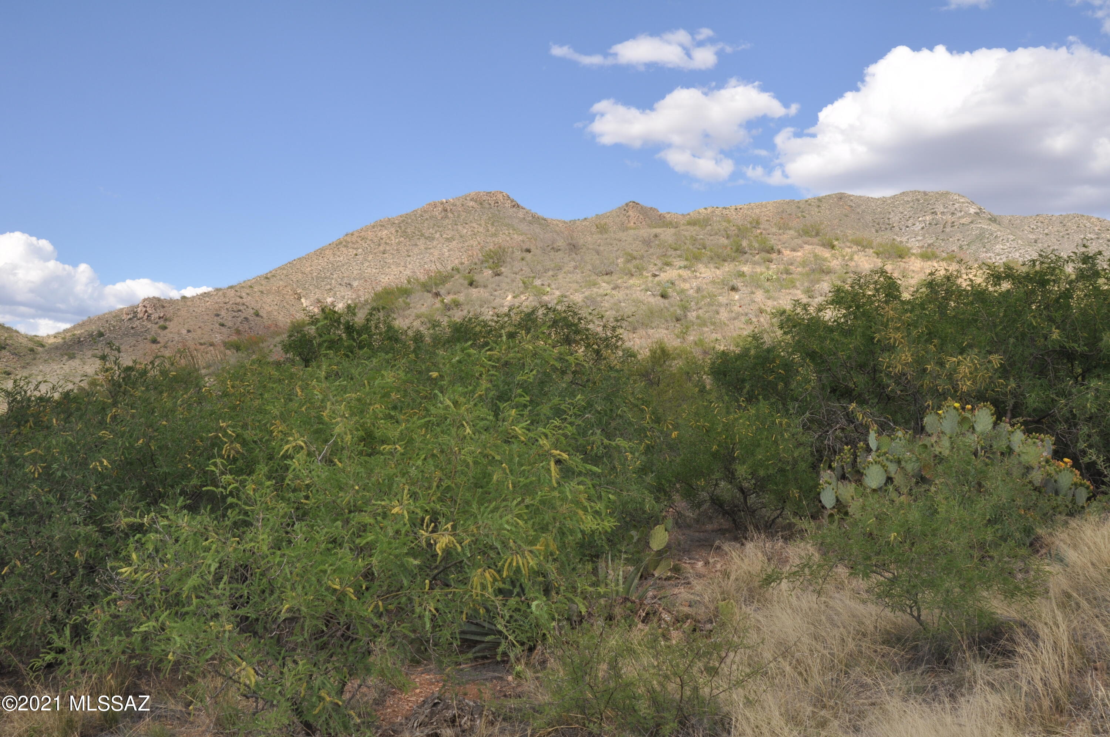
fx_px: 1109
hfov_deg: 53.2
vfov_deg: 36.8
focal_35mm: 36
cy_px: 368
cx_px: 555
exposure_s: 1/200
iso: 200
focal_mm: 24
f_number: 10
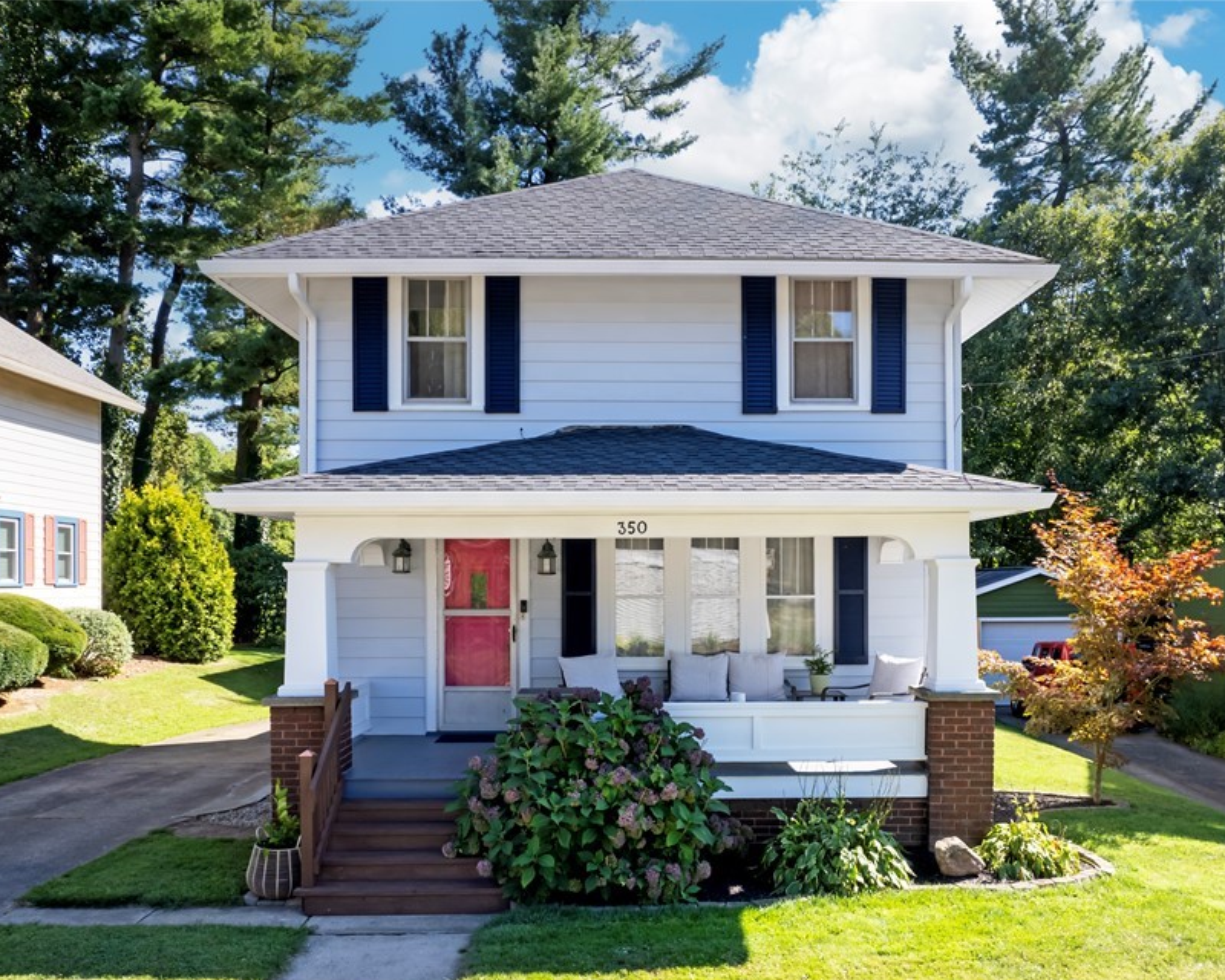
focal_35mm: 28
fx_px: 1015
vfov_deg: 51.4
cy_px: 552
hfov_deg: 62.2
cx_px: 623
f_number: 2.8
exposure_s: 1/640
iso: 100
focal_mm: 8.38
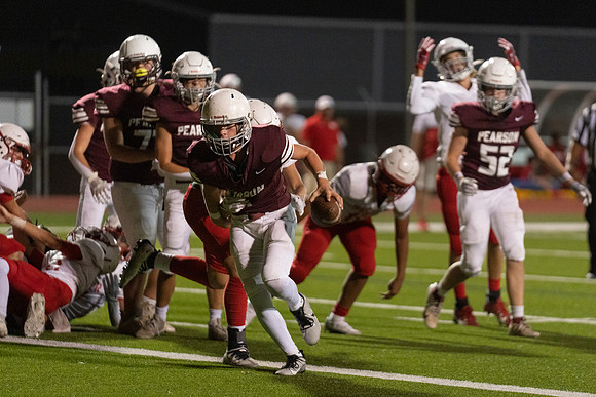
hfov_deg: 9.0
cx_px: 337
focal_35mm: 228
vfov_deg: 6.0
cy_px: 224
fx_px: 3769
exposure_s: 1/1000
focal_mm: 200
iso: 4000
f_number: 2.8
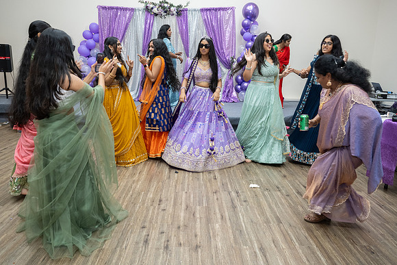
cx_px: 200
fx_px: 299
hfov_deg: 67.2
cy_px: 125
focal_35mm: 27
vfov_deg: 47.8
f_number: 4.5
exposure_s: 1/160
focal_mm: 25.5
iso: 1000
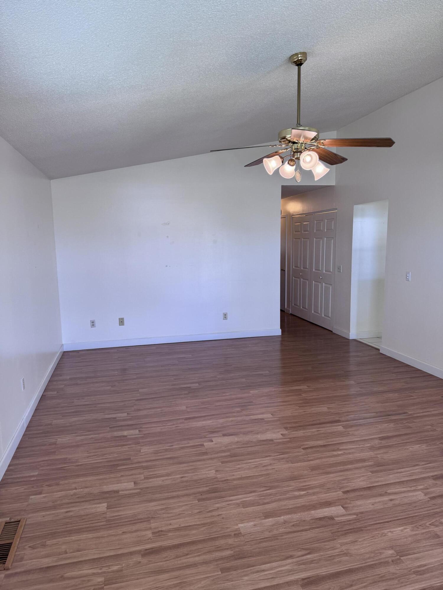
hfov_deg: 56.8
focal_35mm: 24
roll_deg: +0.9
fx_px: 410
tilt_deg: -7.5
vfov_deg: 71.6
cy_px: 295
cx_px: 222
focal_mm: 6.76
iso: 80
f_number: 1.78
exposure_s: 1/156
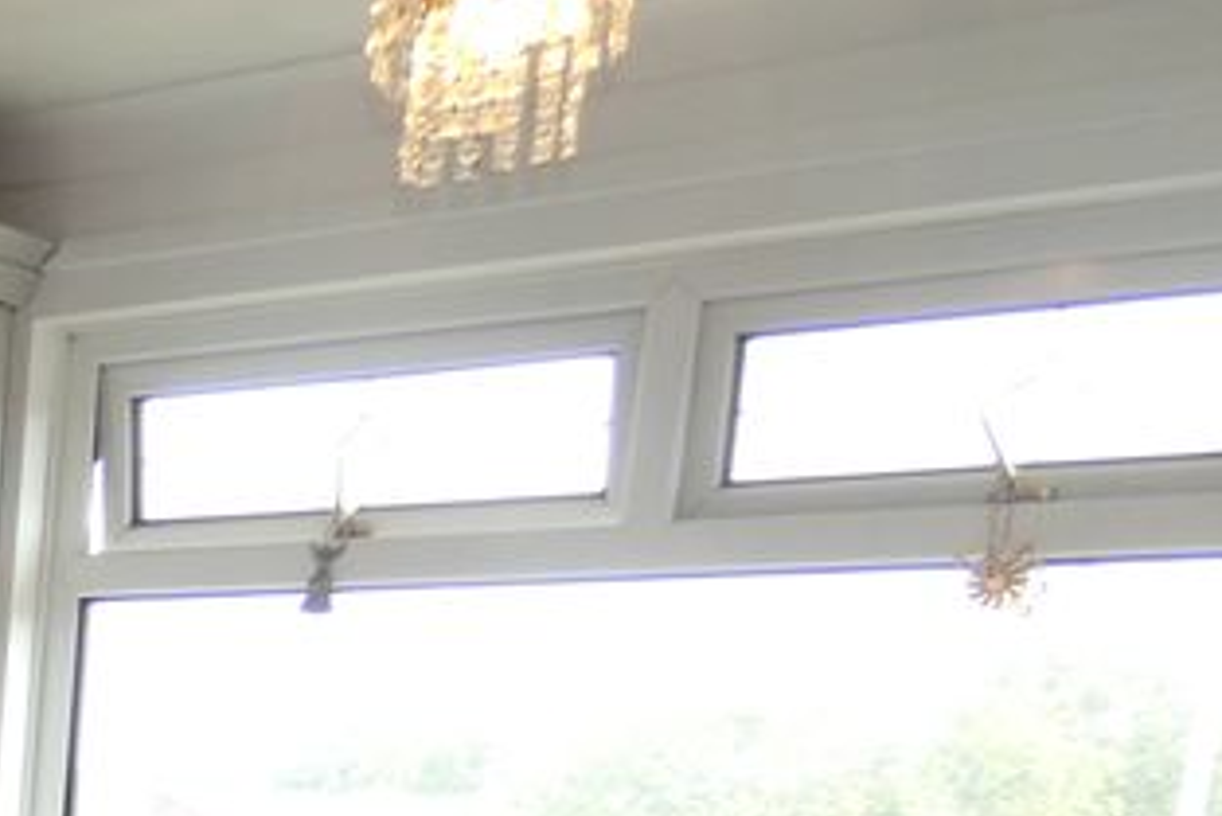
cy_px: 1394
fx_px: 2309
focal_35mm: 68
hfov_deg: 23.9
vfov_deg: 17.1
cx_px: -578
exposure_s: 1/80
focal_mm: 3.6
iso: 80
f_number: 2.8
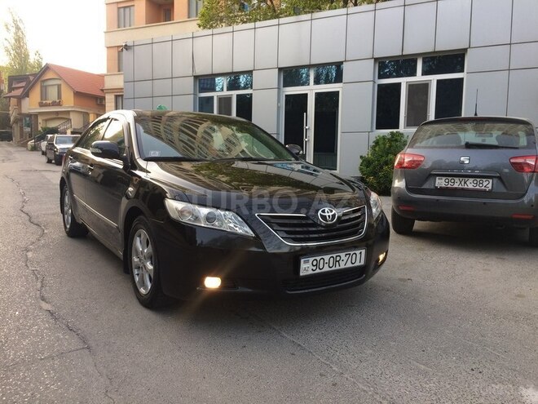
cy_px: 202
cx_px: 269
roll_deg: +0.1
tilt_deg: -3.4
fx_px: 451
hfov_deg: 61.7
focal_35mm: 29
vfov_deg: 48.2
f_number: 2.2
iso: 32
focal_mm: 4.15
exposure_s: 1/106
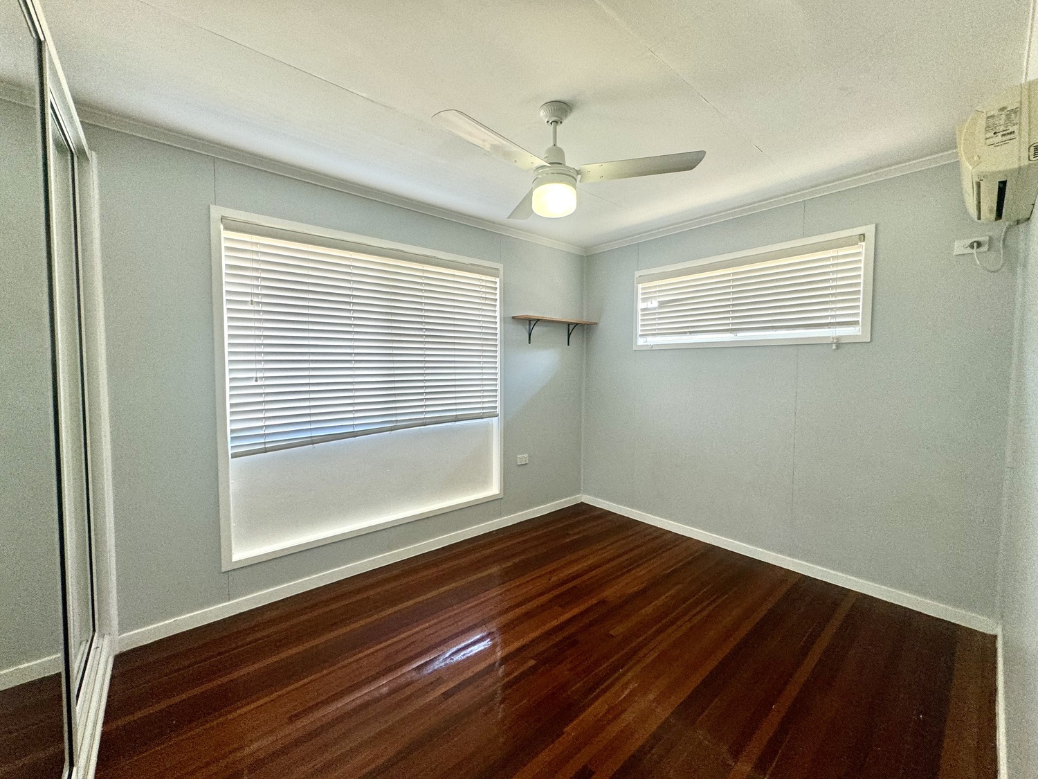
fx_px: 420
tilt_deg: -2.8
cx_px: 519
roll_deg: +0.8
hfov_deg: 102.1
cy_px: 390
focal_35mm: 14
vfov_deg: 85.7
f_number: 2.2
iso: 125
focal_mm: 2.22
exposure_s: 1/100
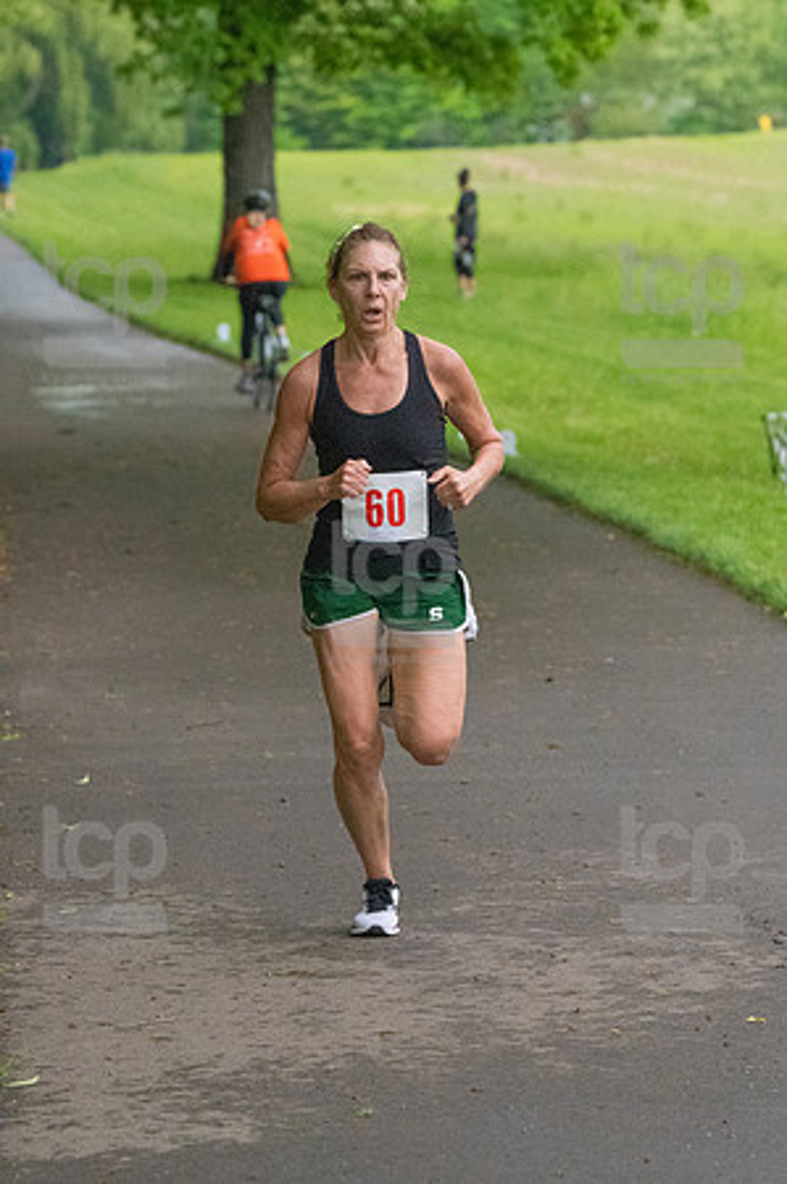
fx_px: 7132
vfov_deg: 9.5
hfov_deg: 6.3
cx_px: 394
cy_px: 592
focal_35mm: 217
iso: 6400
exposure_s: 1/1250
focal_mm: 145
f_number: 5.6
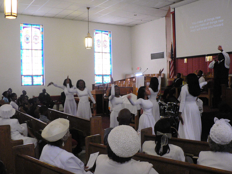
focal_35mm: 36
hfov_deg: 51.4
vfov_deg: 39.7
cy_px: 87
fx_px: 241
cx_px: 116
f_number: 2.8
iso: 200
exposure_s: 1/30
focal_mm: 6
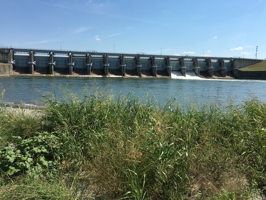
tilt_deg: -6.7
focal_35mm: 29
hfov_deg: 61.7
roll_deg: -0.8
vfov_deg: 48.2
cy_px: 100
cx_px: 133
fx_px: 223
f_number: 2.2
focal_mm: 4.15
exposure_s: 1/1876
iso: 25
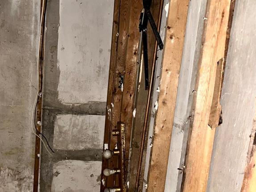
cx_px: 35
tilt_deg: -12.7
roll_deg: -1.9
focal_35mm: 43
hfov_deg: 41.1
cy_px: 149
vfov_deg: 32.8
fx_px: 318
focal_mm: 6.86
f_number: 1.78
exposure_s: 1/4
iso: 200
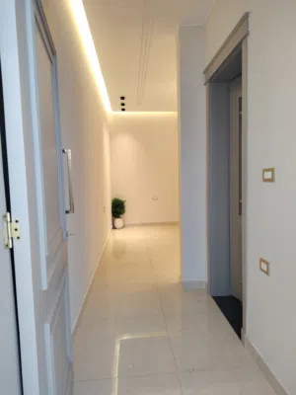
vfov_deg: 71.6
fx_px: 274
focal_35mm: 24
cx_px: 148
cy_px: 198
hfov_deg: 56.8
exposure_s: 1/50
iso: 356
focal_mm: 5.25
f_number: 1.75
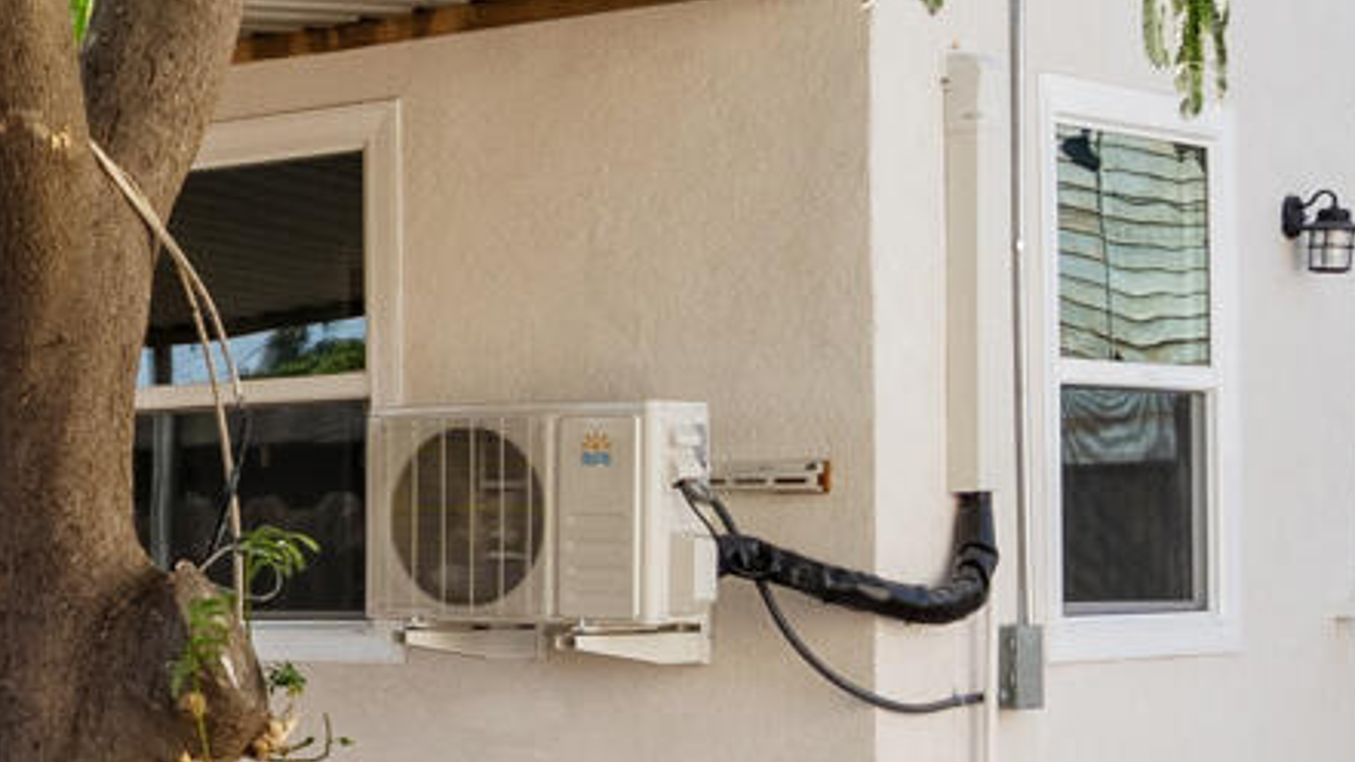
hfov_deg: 19.9
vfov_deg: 12.7
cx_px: -590
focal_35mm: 95
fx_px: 3413
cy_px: 595
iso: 1000
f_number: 11
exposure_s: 1/5000
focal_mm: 16
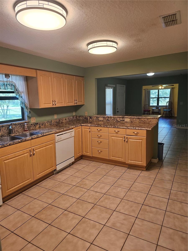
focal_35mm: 23
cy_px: 126
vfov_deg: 73.9
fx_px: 167
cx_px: 94
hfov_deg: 58.9
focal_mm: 6.3
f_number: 1.7
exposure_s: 1/120
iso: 125
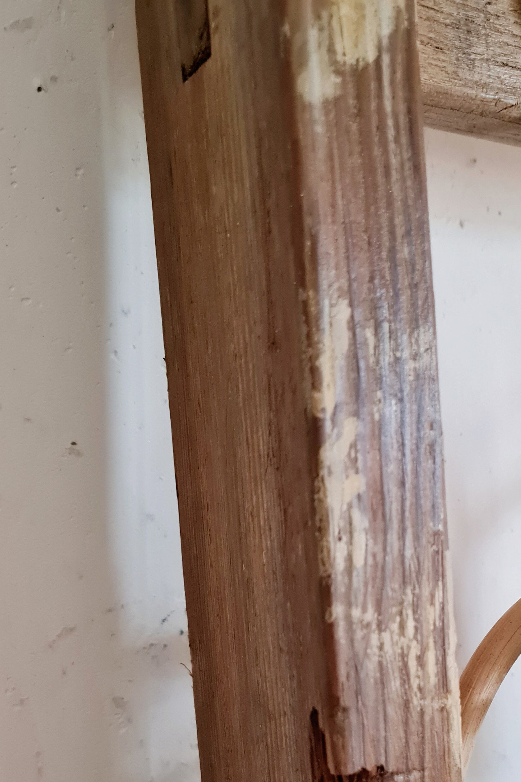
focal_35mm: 43
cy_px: 567
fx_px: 934
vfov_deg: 44.2
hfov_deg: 30.3
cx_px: 433
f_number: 1.8
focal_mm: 5.4
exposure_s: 1/50
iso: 800
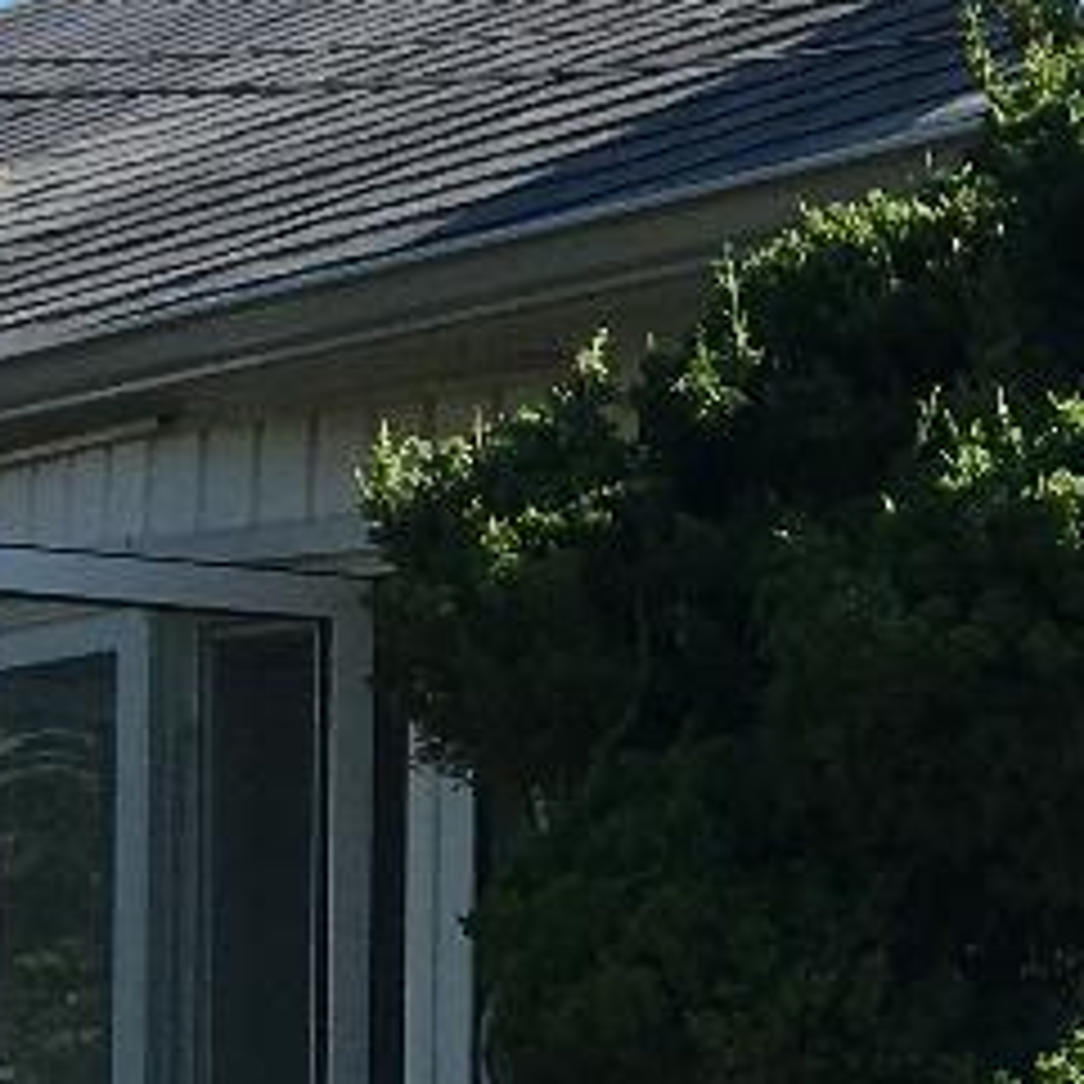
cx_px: 2172
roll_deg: -0.1
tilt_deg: +2.9
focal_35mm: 153
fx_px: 5421
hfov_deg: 10.5
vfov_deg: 11.3
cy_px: 1106
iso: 25
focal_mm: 4.15
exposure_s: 1/1399
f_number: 2.2
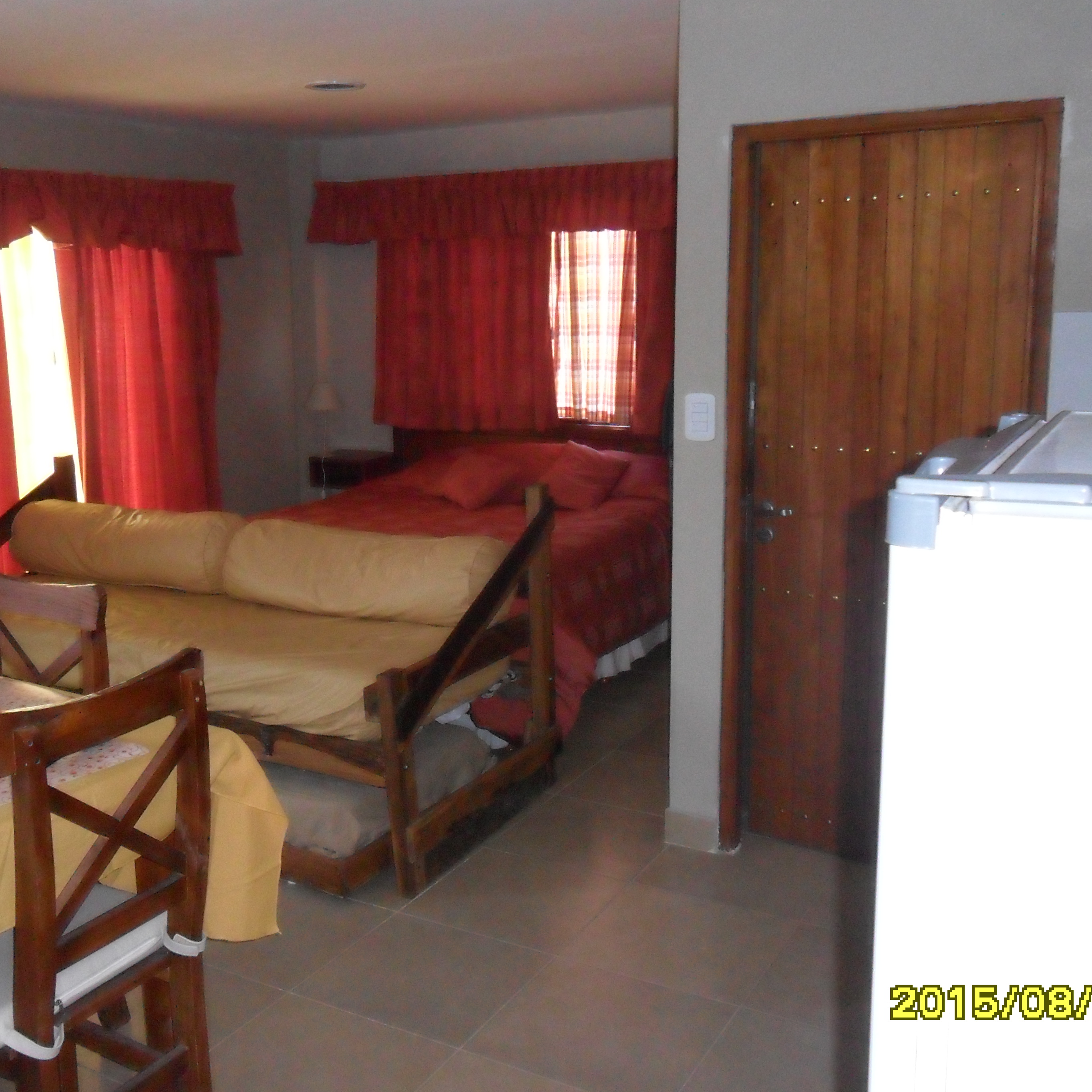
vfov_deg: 47.2
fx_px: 1249
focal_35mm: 35
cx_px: 410
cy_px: 517
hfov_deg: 46.8
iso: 400
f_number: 3.5
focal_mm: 4.9
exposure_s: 1/45
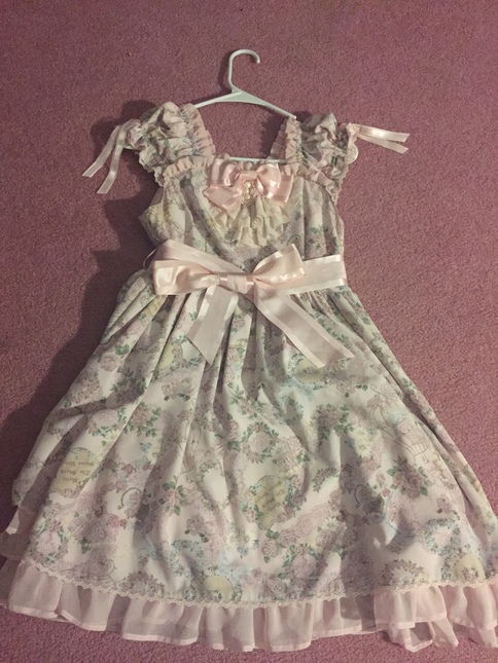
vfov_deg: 61.7
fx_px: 556
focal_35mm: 29
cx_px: 249
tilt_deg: -71.3
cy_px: 332
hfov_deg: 48.2
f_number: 2.2
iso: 400
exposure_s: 1/15
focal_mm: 4.15
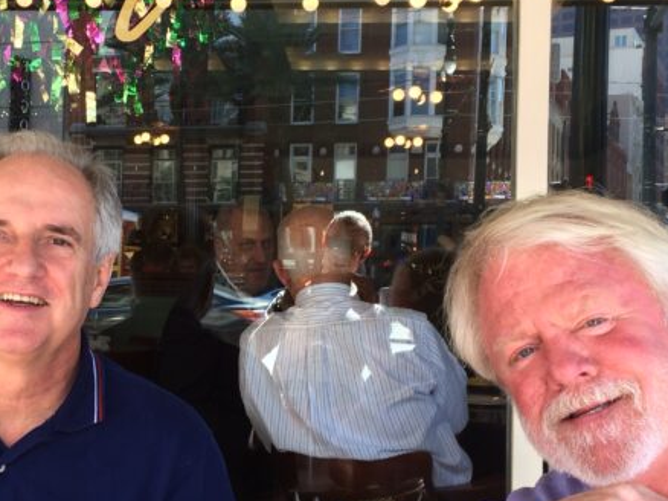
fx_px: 1022
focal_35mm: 53
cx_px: 242
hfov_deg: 35.9
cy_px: 266
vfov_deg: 27.5
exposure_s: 1/60
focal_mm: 4.15
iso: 40
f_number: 2.2
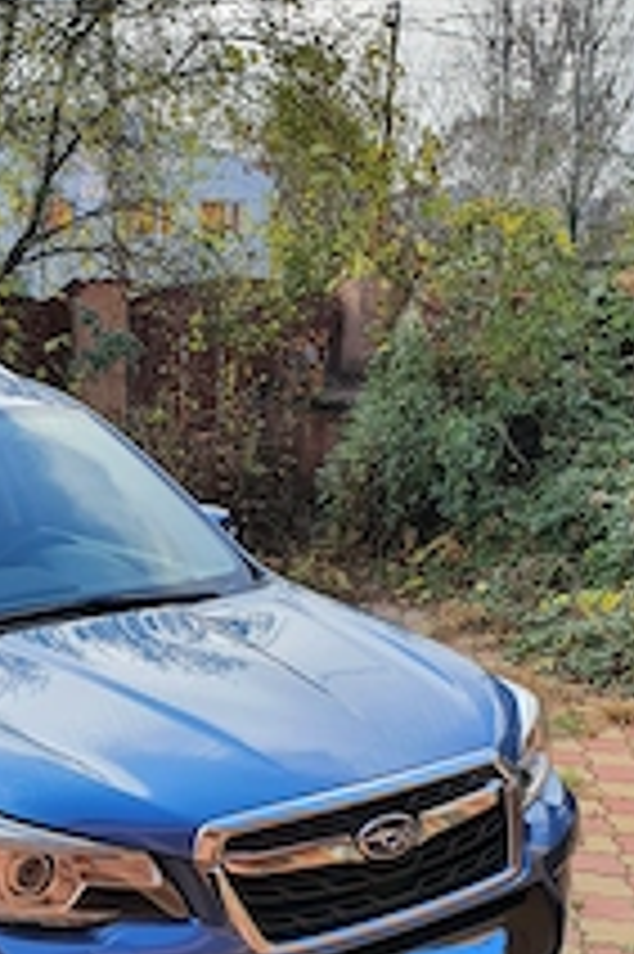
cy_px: 783
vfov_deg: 37.3
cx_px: -18
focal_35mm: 51
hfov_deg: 25.0
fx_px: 1349
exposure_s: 1/526
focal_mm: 4.32
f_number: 2.4
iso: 50
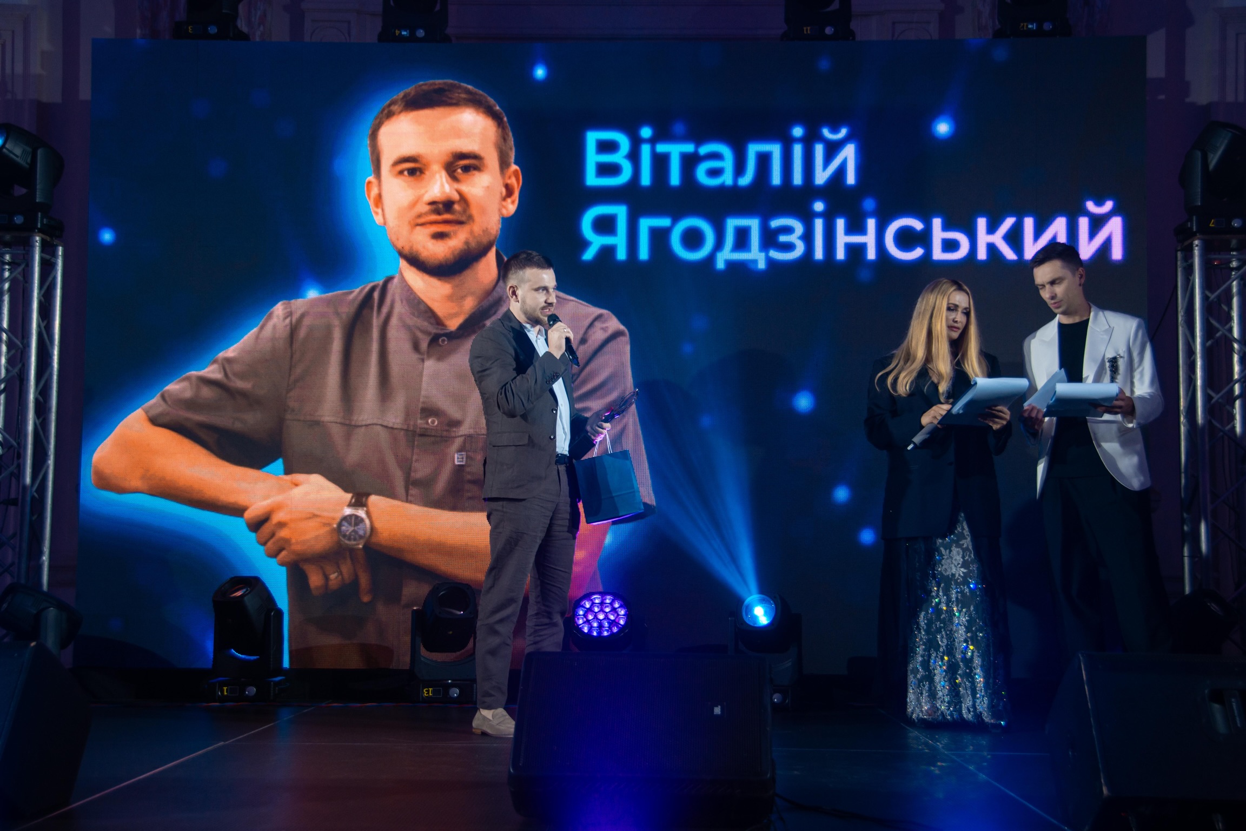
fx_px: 1609
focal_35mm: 46
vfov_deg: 28.9
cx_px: 623
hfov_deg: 42.3
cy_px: 416
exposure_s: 1/125
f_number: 4.8
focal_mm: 31
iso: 280
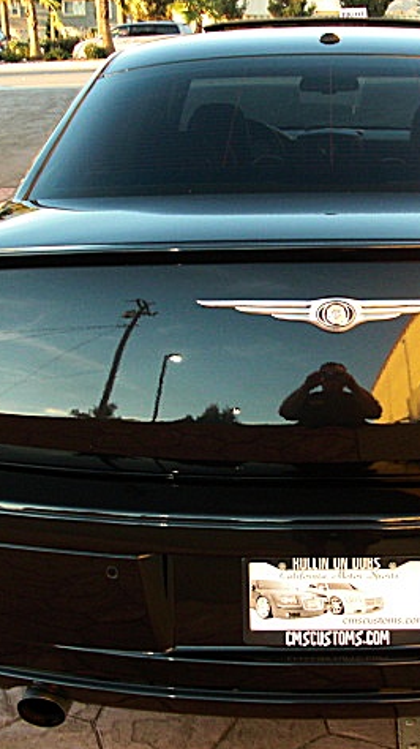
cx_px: 343
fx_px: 1051
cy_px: 374
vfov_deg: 39.2
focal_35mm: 53
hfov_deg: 22.3
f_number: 2.8
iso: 200
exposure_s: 1/100
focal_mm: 6.3
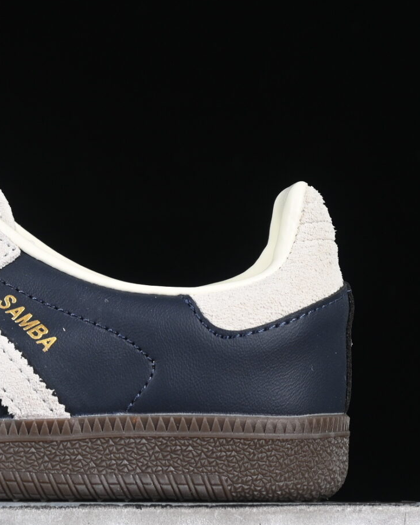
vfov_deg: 9.8
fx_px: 3061
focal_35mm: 197
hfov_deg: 7.8
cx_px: -68
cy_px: 197
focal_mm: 50
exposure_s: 1/60
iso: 160
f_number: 6.3
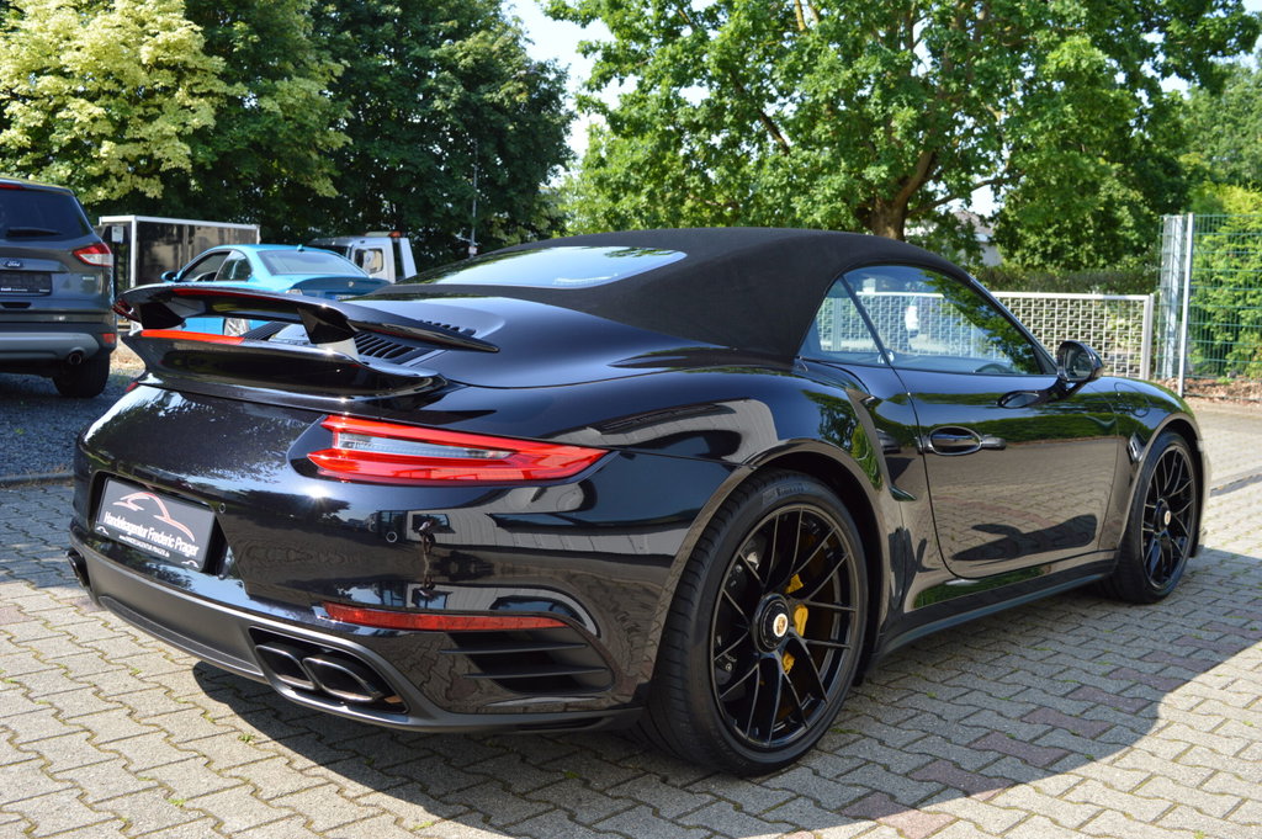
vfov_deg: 38.3
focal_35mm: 34
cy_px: 420
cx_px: 631
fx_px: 1208
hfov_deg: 55.1
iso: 100
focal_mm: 23
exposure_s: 1/125
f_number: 5.6
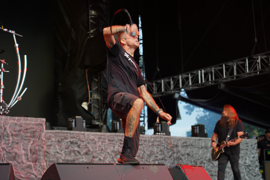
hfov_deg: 28.5
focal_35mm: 71
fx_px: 532
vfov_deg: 19.2
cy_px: 90
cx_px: 135
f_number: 4
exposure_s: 1/100
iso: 160
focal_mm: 71
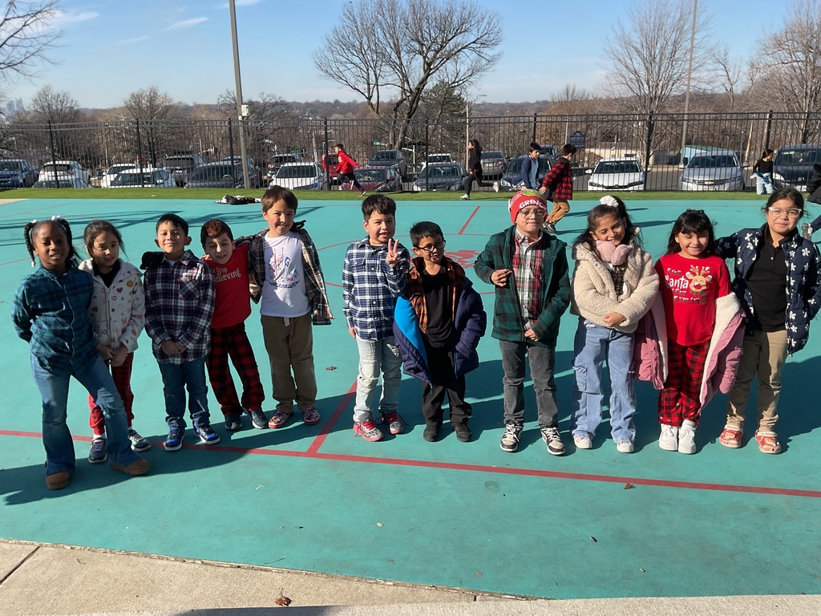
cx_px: 410
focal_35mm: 29
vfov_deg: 48.2
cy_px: 308
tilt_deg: -16.2
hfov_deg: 61.7
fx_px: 688
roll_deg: +0.7
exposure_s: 1/1377
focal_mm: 3
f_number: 1.8
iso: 16
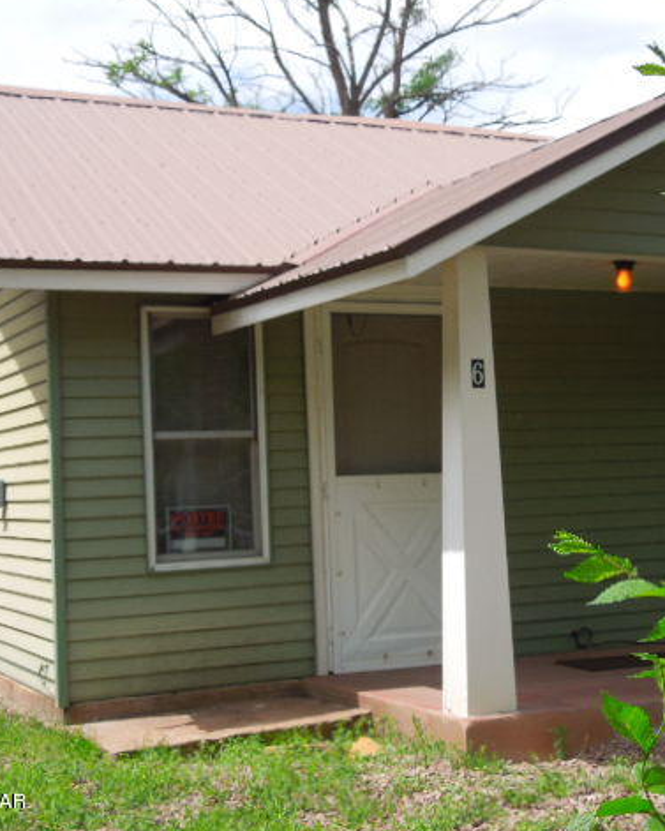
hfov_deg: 26.5
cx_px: 439
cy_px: 413
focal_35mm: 57
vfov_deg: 33.0
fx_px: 1402
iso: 100
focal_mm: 7.8
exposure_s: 1/500
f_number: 3.9
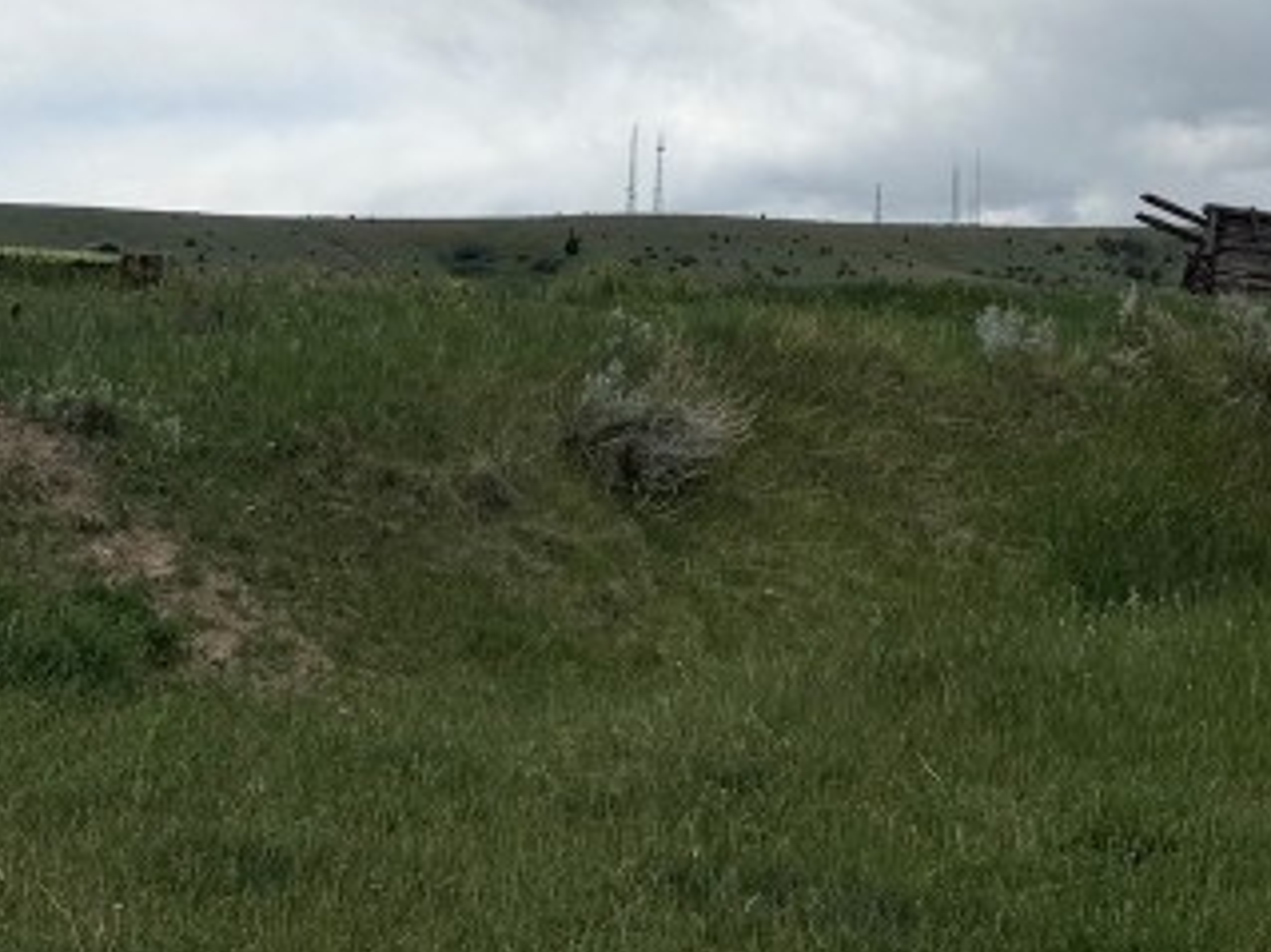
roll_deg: +1.3
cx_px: 1315
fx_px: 2826
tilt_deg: +13.2
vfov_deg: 18.2
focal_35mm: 77
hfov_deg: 24.1
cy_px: -171
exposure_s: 1/6173
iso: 80
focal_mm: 6.76
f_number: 1.78
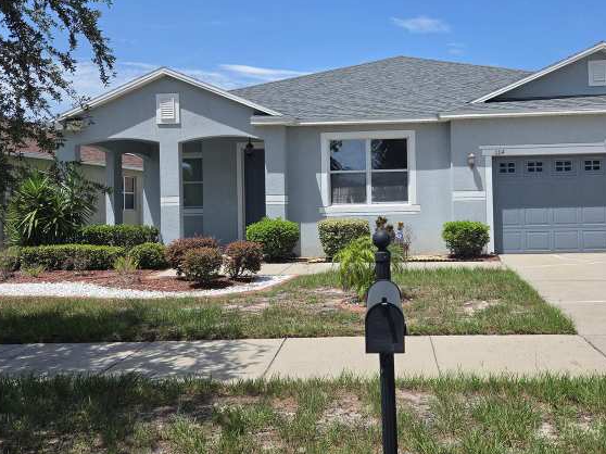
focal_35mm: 33
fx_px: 577
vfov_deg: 42.8
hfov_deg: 54.9
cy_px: 200
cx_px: 368
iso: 80
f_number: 1.8
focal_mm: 5.4
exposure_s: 1/5228
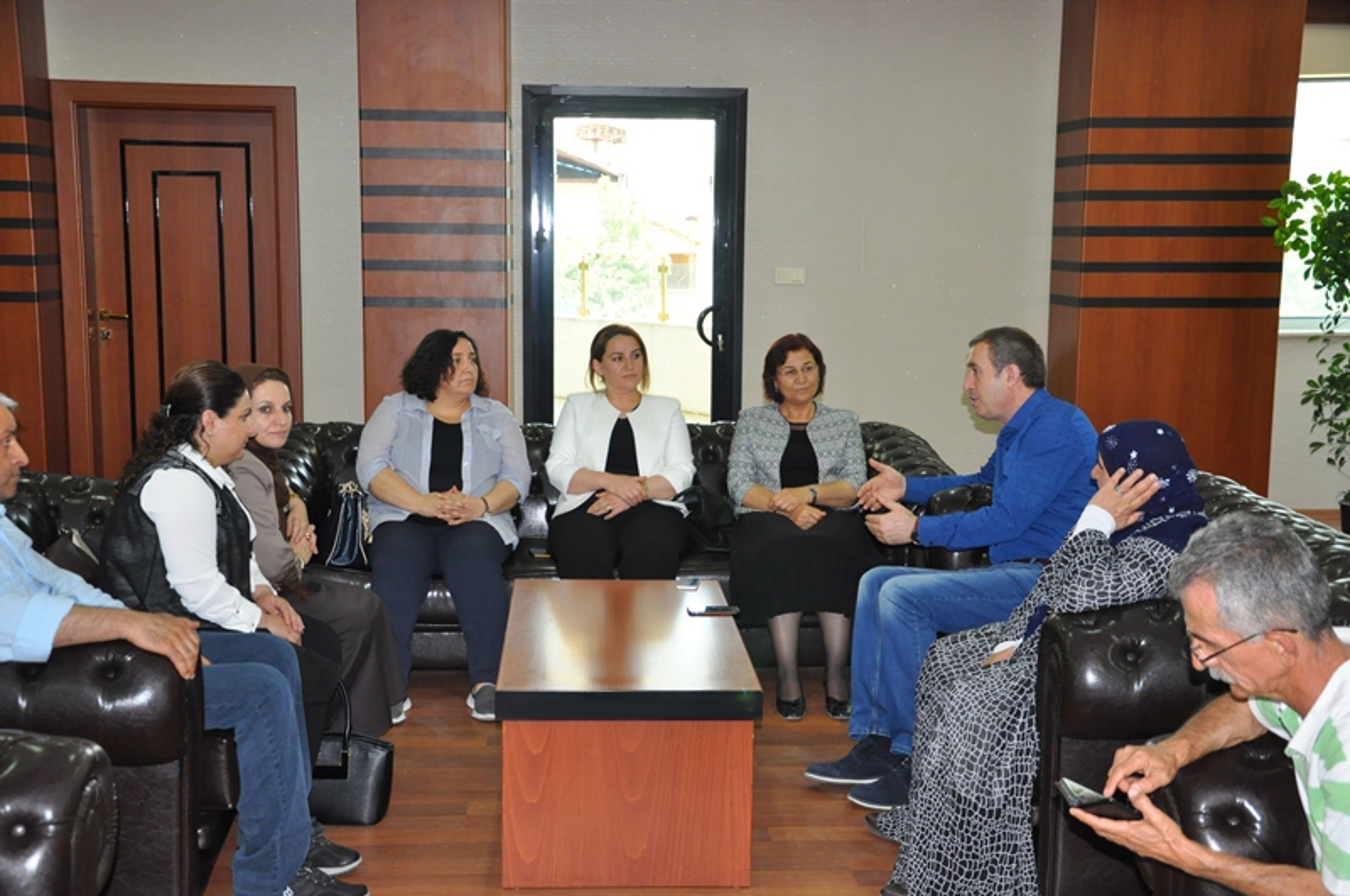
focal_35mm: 45
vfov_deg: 29.8
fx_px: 1685
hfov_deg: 43.7
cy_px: 448
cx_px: 675
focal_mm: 30
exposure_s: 1/60
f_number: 4.2
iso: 800
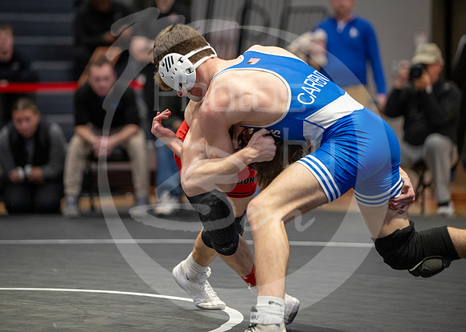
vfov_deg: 8.5
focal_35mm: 170
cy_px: 147
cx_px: 202
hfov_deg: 11.9
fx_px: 2244
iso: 3200
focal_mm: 145
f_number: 2.8
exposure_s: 1/1000
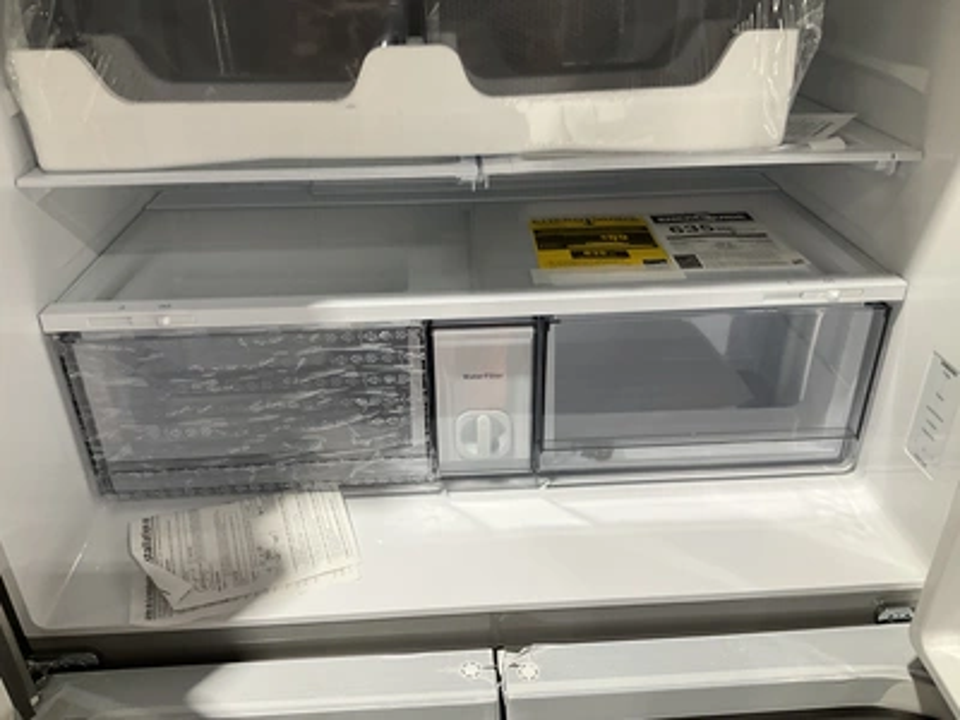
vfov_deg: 48.2
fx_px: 804
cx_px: 480
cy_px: 360
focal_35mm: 29
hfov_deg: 61.7
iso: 64
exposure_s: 1/83
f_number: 1.8
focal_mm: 3
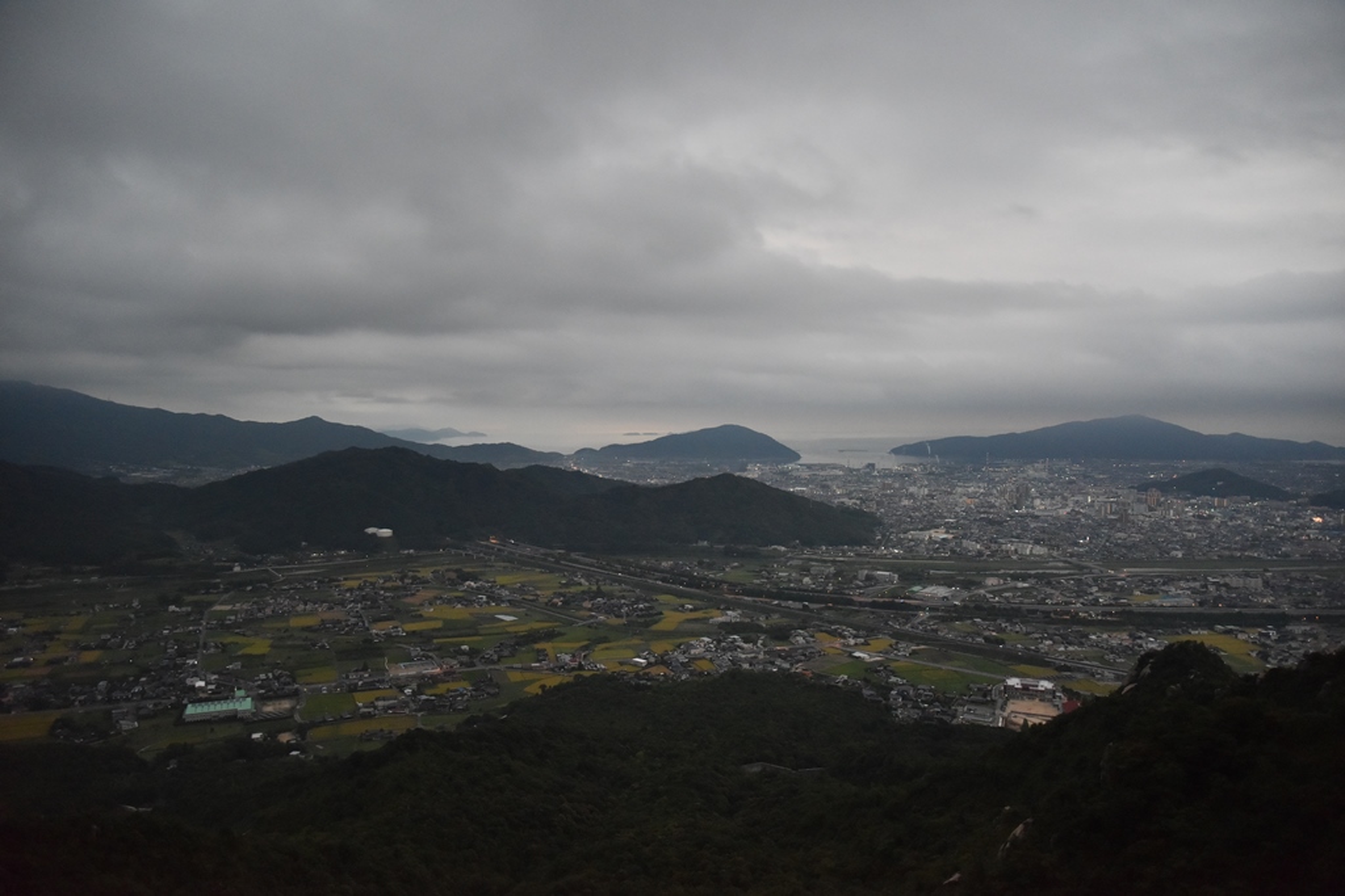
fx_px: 897
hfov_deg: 73.7
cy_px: 448
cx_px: 672
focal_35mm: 24
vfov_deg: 53.1
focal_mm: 24
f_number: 3.5
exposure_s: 1/160
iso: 4000
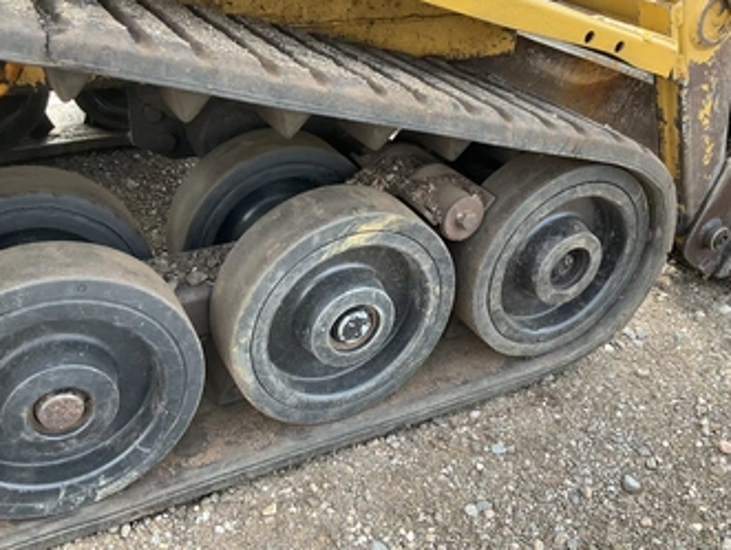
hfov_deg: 52.6
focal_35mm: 35
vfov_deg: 40.7
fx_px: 740
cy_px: 241
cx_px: 349
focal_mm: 3
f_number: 1.8
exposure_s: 1/122
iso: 32
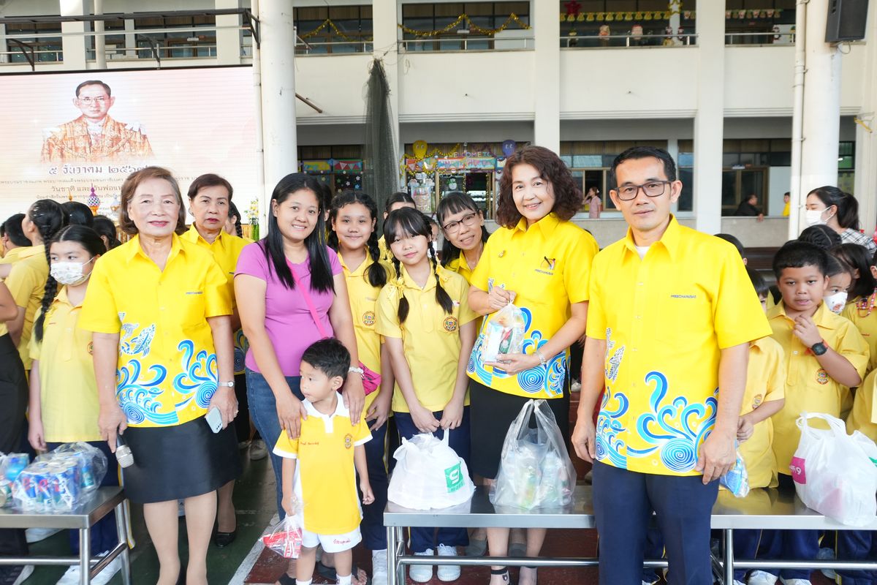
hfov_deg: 70.4
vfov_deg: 50.4
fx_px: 621
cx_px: 438
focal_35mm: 26
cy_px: 292
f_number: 4
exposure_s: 1/200
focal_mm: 17
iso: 1000
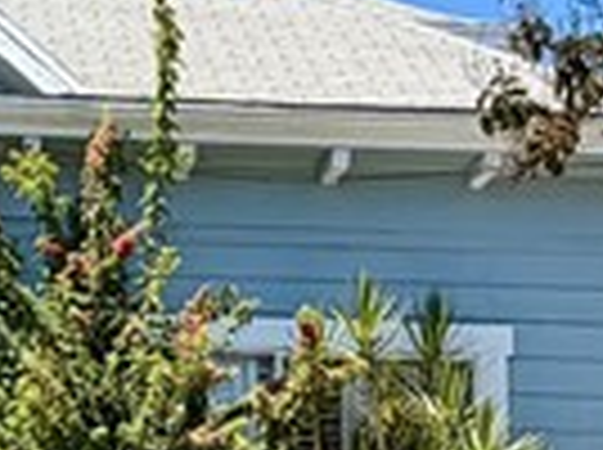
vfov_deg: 13.4
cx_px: 18
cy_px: 526
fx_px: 1861
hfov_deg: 18.0
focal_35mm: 107
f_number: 2.2
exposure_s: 1/770
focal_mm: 2.22
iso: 25
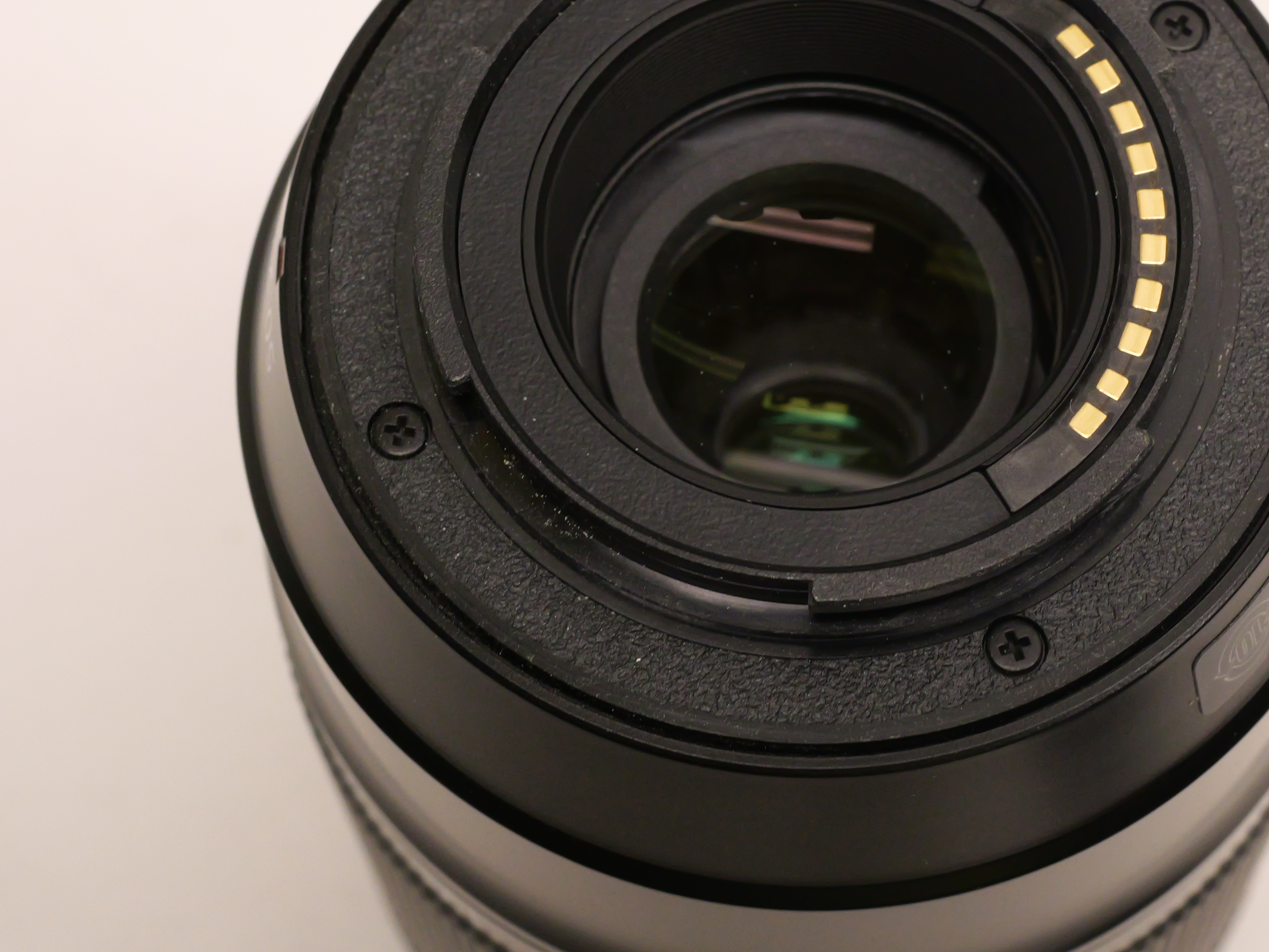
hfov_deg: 20.8
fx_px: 3447
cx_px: 839
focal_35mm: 94
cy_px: 320
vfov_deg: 15.7
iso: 1600
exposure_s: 1/60
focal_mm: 30
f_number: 8
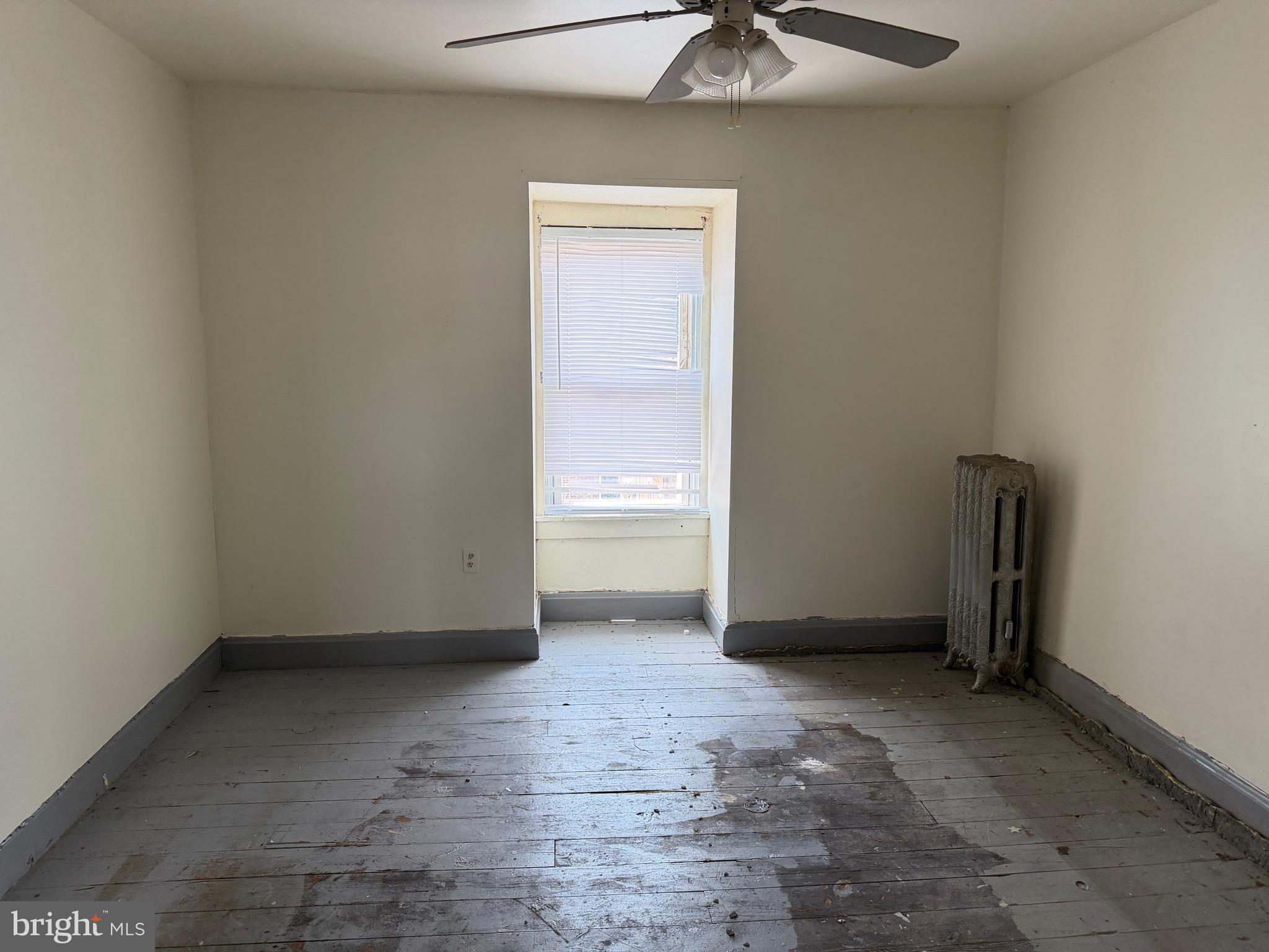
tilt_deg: -8.3
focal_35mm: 24
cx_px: 634
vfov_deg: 56.8
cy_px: 476
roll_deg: -0.3
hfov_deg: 71.6
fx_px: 880
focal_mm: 6.76
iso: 160
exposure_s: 1/120
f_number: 1.78
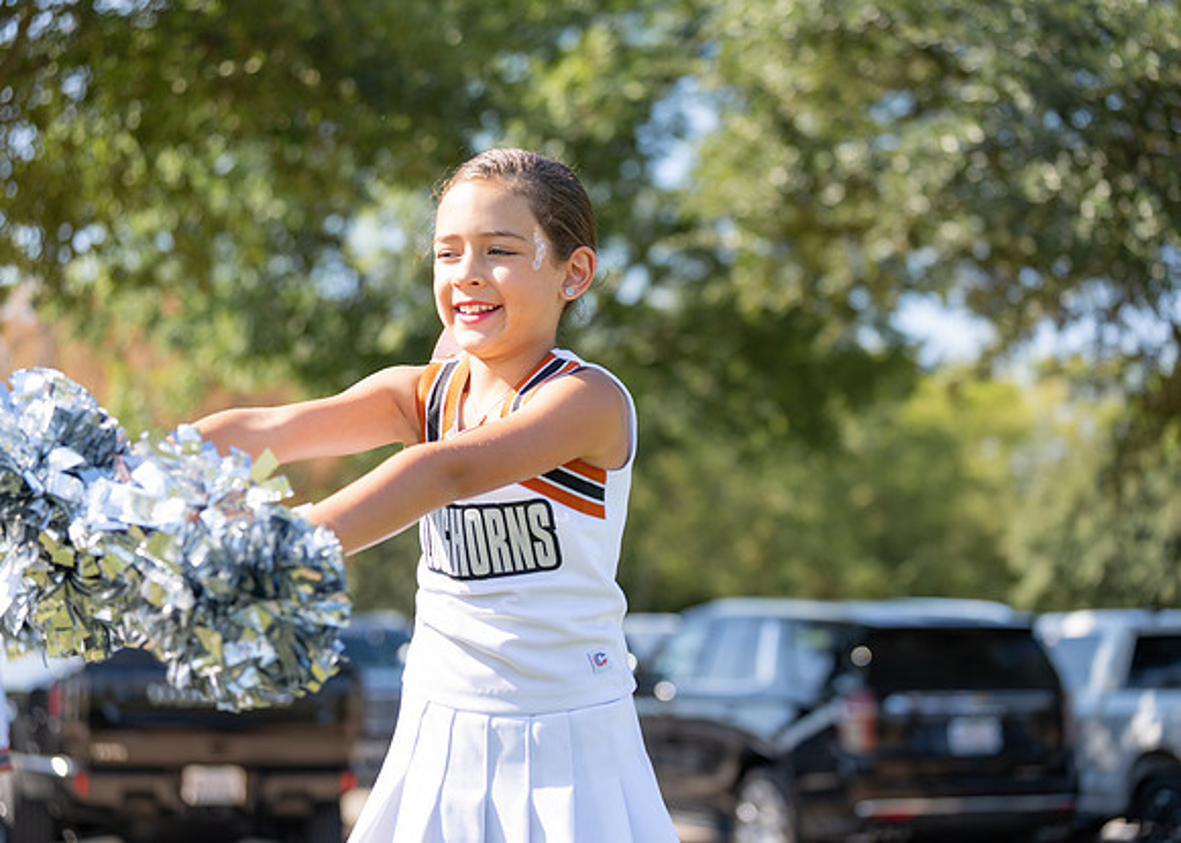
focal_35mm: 74
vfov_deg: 19.2
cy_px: 422
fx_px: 2492
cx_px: 590
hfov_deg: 26.7
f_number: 2.8
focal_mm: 70
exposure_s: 1/1000
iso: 160
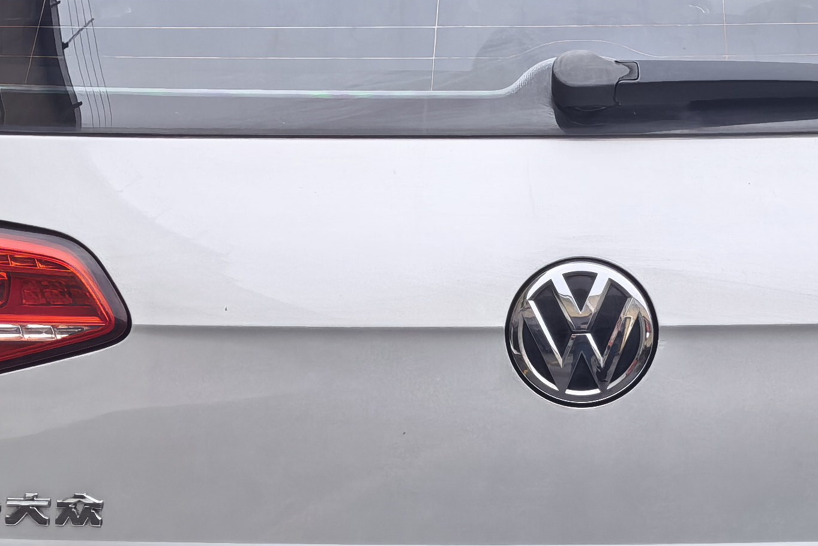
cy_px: 416
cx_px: 556
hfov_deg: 13.7
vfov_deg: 9.1
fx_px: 3408
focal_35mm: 150
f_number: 2
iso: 50
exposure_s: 1/847
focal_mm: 6.98
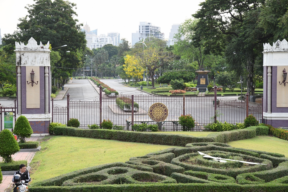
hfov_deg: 21.5
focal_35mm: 95
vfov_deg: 14.4
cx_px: 144
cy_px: 96
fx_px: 760
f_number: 9
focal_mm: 95
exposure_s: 1/320
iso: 800
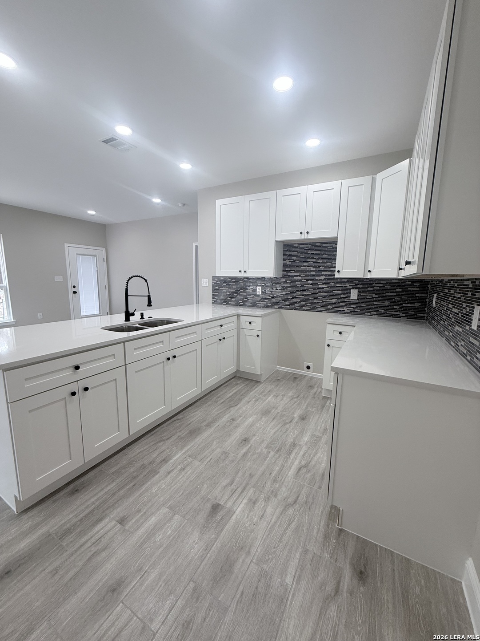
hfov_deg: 85.7
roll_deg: -1.3
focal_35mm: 14
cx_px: 240
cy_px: 320
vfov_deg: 102.1
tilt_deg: -8.6
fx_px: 259
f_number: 2.2
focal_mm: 2.22
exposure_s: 1/120
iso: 100
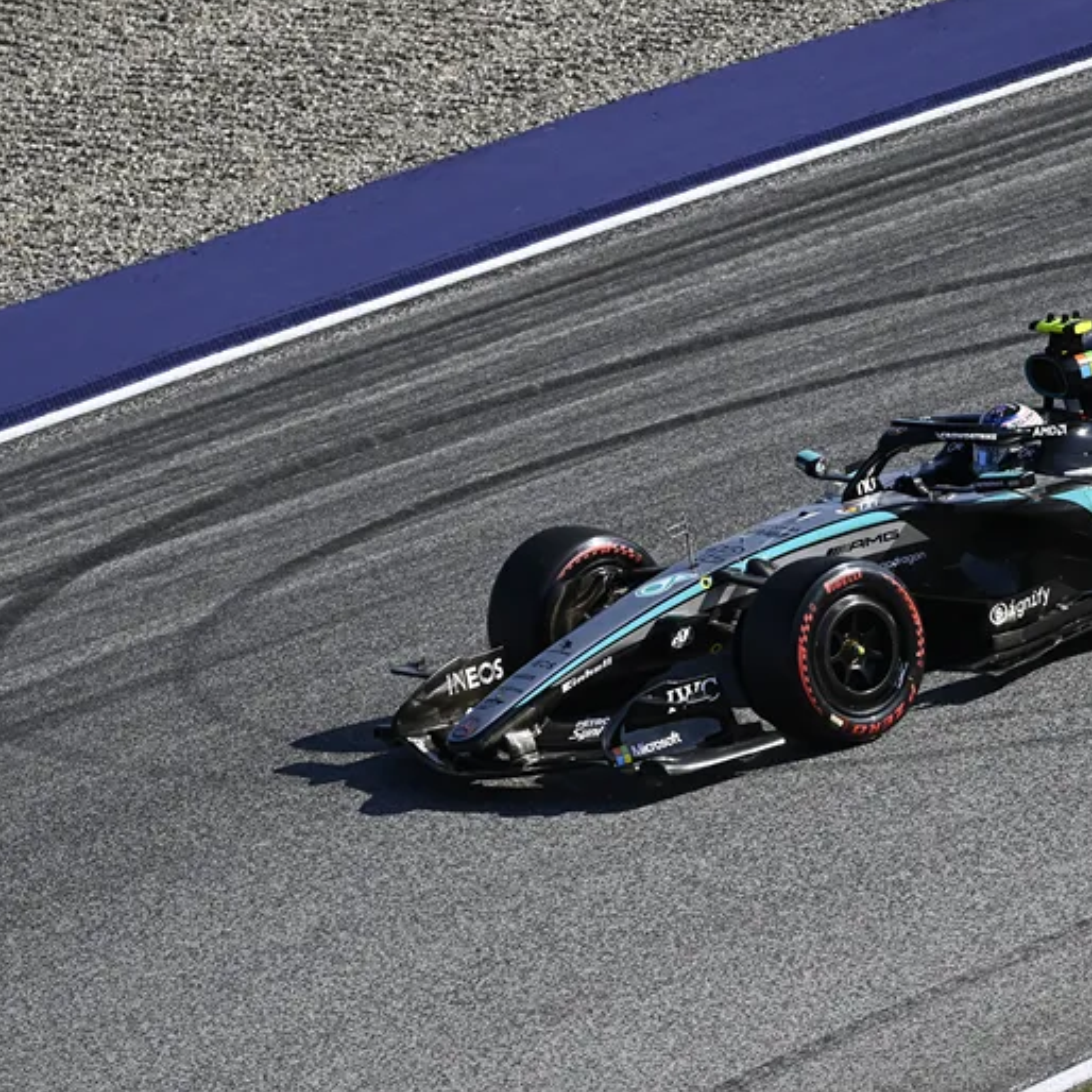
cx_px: 799
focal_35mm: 417
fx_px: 14883
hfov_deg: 4.2
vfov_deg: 4.2
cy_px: 504
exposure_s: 1/10000
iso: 1250
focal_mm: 210
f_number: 5
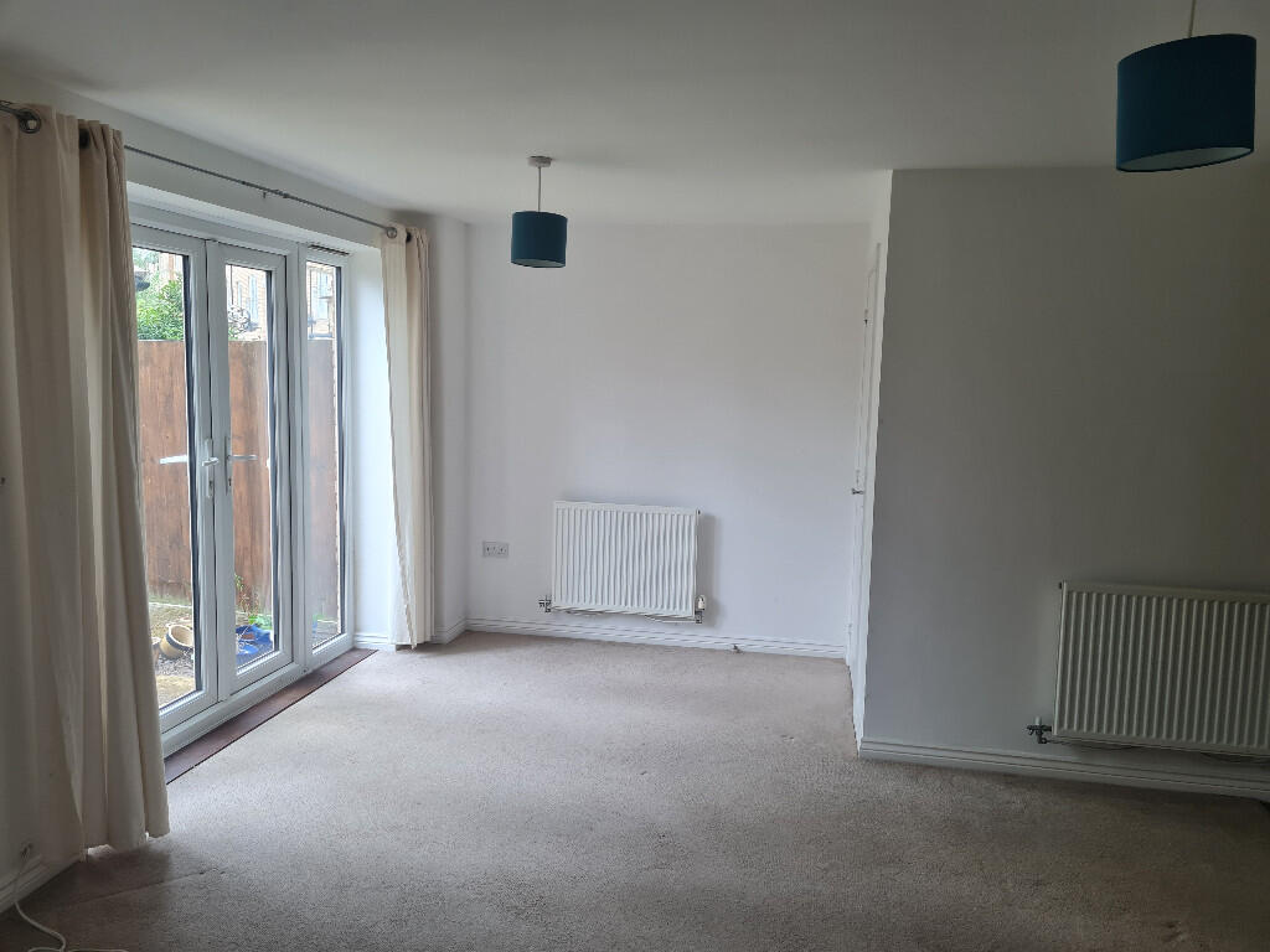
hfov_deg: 67.3
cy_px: 476
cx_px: 635
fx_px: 954
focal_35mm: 26
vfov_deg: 53.1
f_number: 1.8
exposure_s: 1/100
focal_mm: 5.4
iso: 64
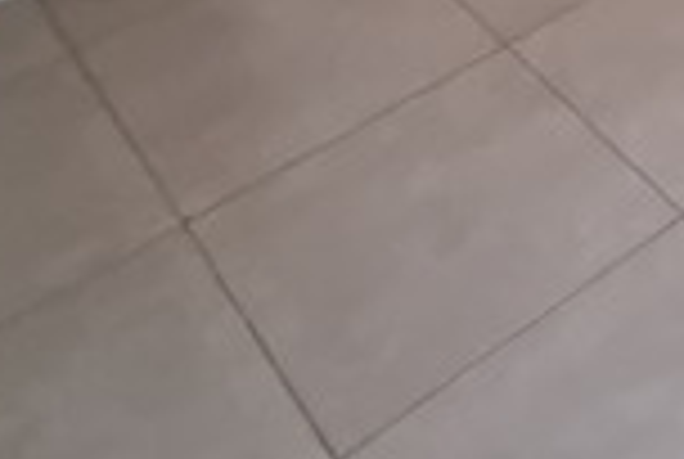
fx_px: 1352
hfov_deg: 23.2
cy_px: -747
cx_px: 1012
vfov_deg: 12.8
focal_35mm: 71
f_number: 2.2
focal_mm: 2.2
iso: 800
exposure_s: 1/33
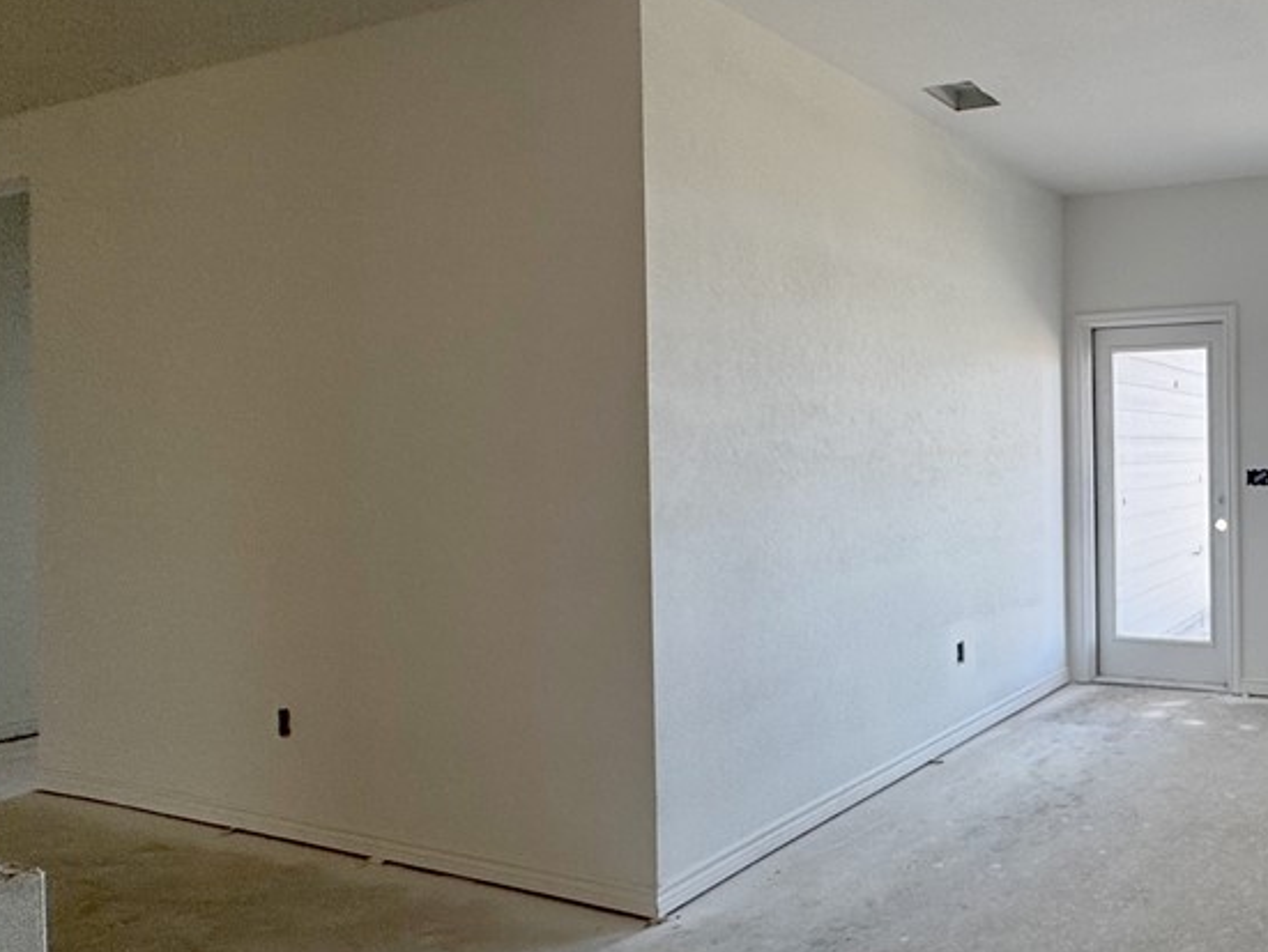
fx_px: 953
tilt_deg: +1.6
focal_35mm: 26
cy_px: 446
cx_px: 1148
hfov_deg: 57.5
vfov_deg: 53.1
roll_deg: +2.2
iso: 64
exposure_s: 1/99
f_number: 2.2
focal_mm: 2.22
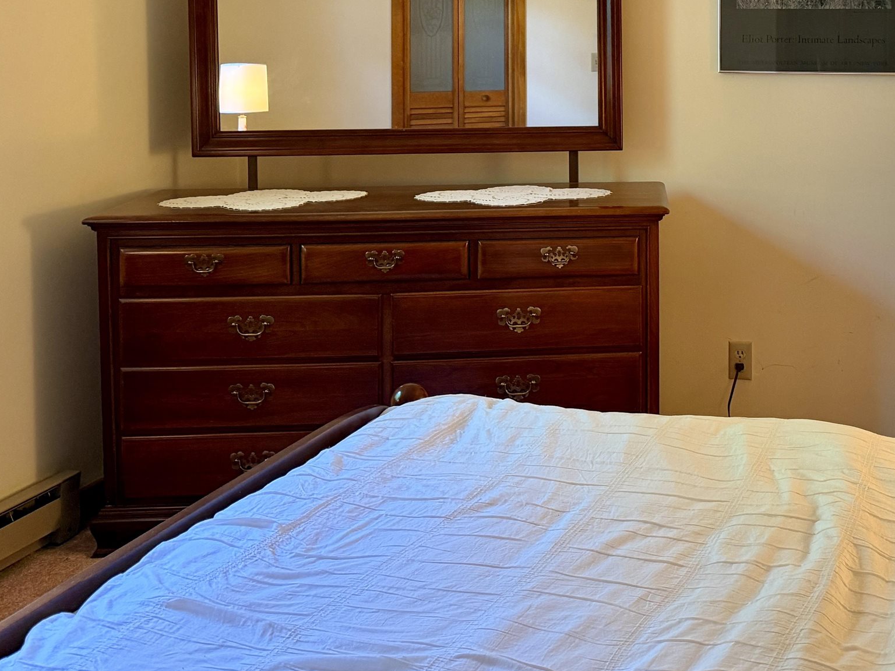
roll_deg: -0.2
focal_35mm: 48
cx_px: 750
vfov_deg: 29.1
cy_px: 71
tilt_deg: -3.1
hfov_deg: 37.8
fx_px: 1241
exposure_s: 1/60
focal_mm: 6.76
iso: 320
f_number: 1.78
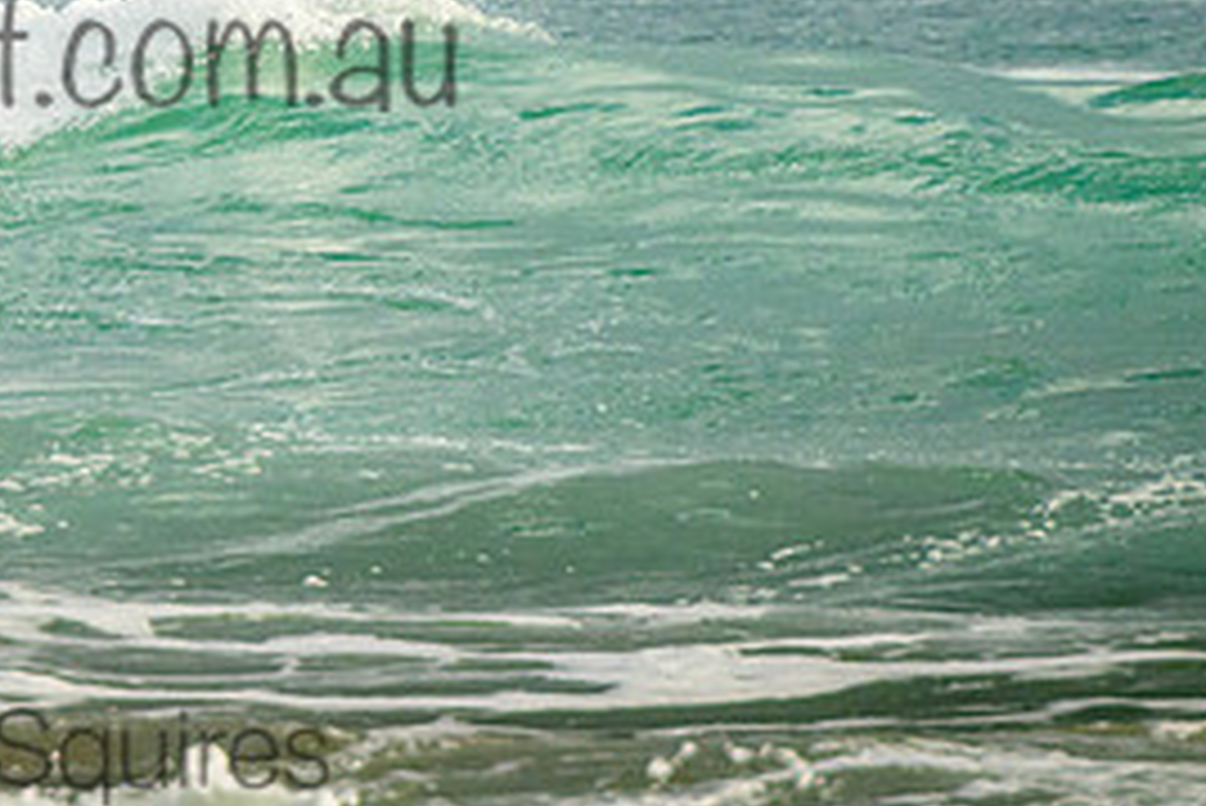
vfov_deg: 1.2
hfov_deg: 1.7
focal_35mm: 1189
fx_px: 39851
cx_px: -106
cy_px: 35
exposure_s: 1/2000
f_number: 5.6
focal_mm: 400
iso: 720
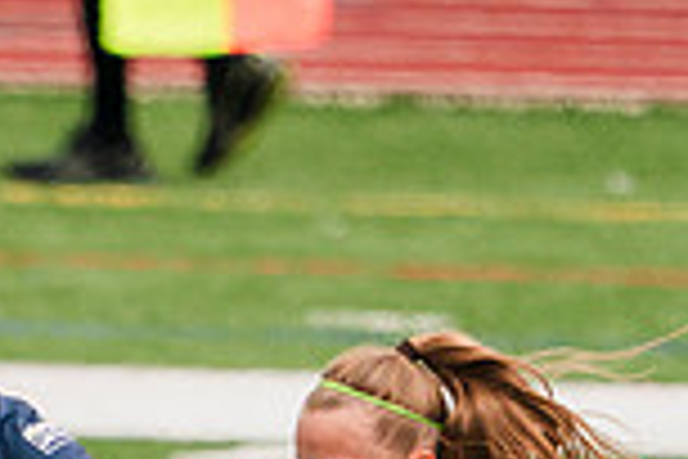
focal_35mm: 2646
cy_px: 718
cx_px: -78
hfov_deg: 0.8
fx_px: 50564
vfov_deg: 0.5
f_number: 6.3
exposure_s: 1/1600
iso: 500
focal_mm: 600
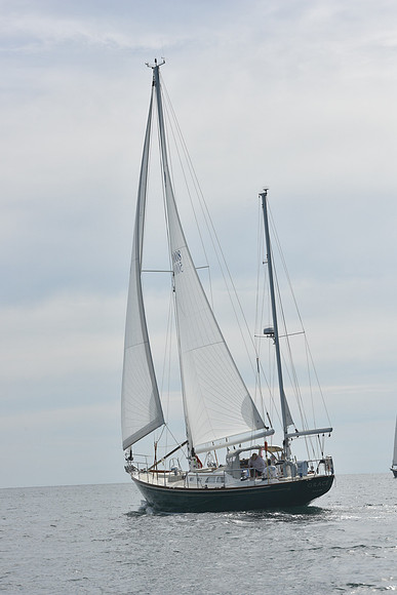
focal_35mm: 98
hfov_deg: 14.0
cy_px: 298
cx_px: 198
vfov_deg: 20.8
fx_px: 1620
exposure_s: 1/1250
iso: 320
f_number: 11
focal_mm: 98
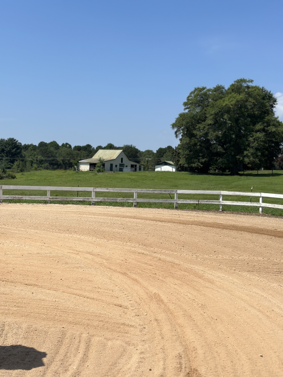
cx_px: 142
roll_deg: -1.6
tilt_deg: -1.3
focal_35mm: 48
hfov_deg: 30.3
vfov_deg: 39.7
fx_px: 523
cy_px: 188
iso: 100
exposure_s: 1/9804
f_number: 1.78
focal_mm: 6.86
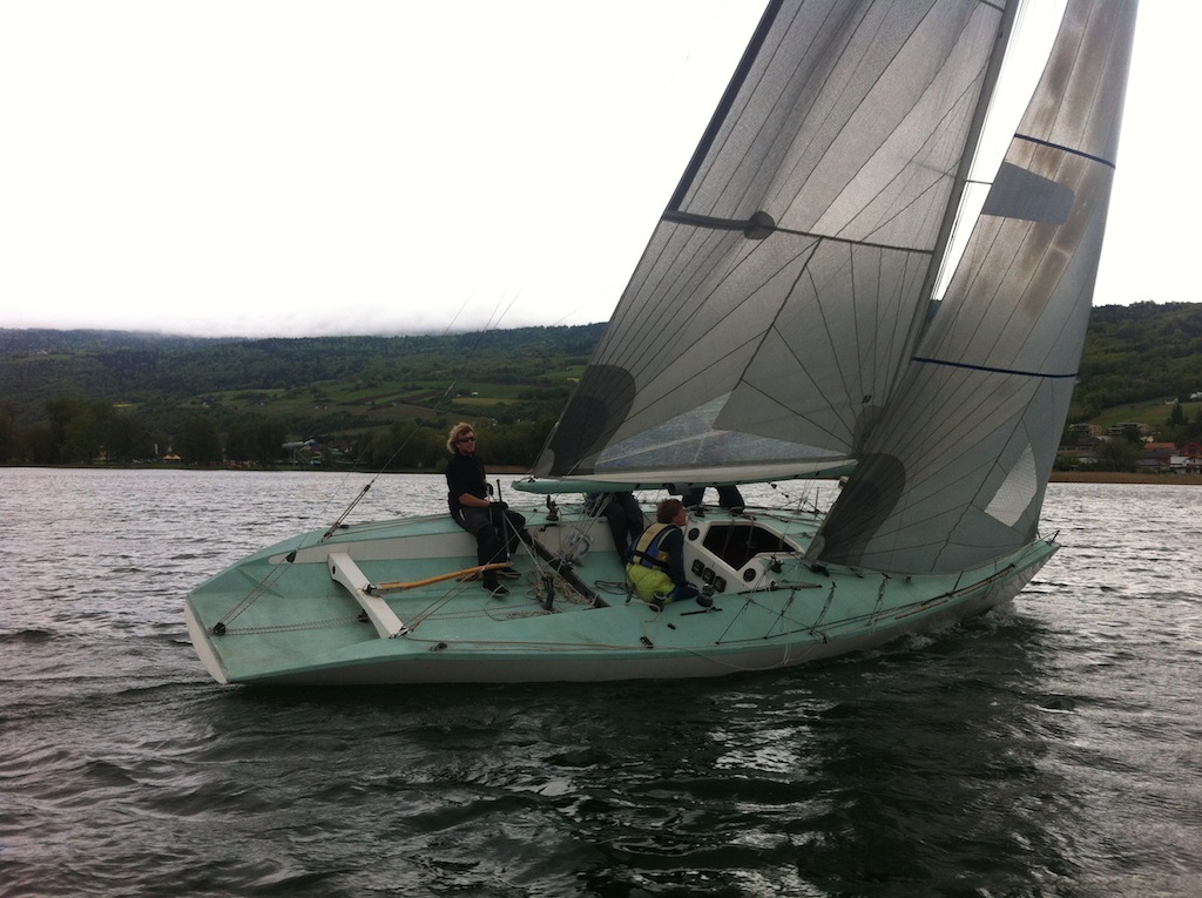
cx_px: 601
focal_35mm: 35
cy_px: 449
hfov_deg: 52.7
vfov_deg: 40.6
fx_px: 1214
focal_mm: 3.85
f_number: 2.8
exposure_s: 1/244
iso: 80
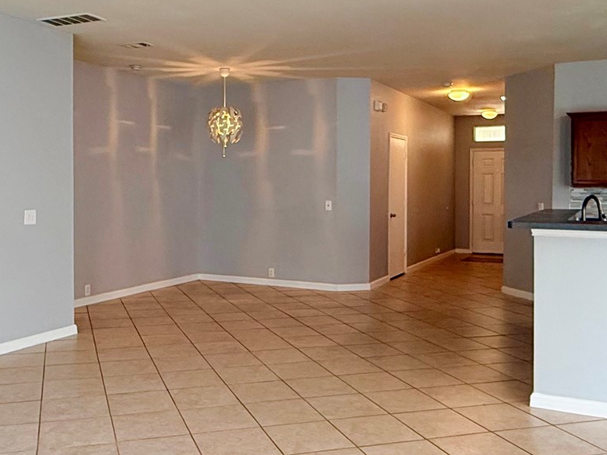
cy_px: 191
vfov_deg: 37.6
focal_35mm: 38
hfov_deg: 48.7
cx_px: 240
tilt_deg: -0.3
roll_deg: -0.3
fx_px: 666
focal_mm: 2.22
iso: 250
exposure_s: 1/120
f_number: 2.2
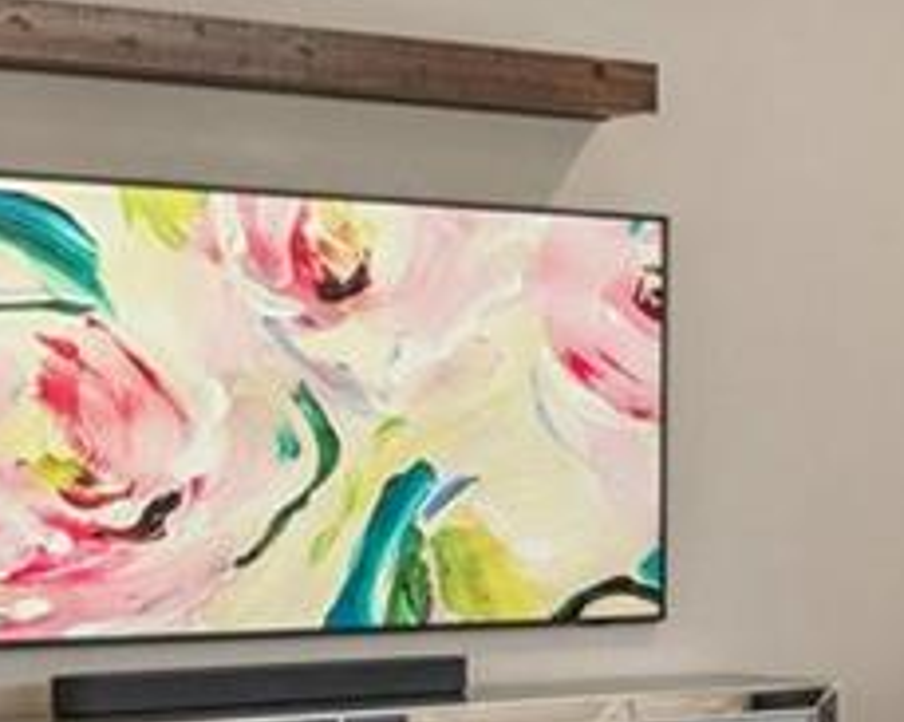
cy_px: 493
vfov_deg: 14.2
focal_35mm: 108
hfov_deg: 12.6
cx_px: 2321
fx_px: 2896
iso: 800
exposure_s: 1/25
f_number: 10
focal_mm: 16.5
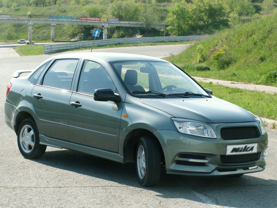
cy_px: 104
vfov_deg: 19.4
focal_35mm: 76
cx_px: 138
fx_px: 608
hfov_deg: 25.7
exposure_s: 1/80
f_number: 8
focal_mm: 12.69
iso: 50
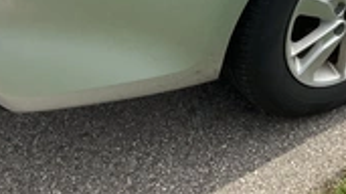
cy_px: -97
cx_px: 180
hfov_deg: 28.6
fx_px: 679
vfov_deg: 15.1
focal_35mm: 74
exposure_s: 1/2959
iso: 25
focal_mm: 3
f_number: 1.8
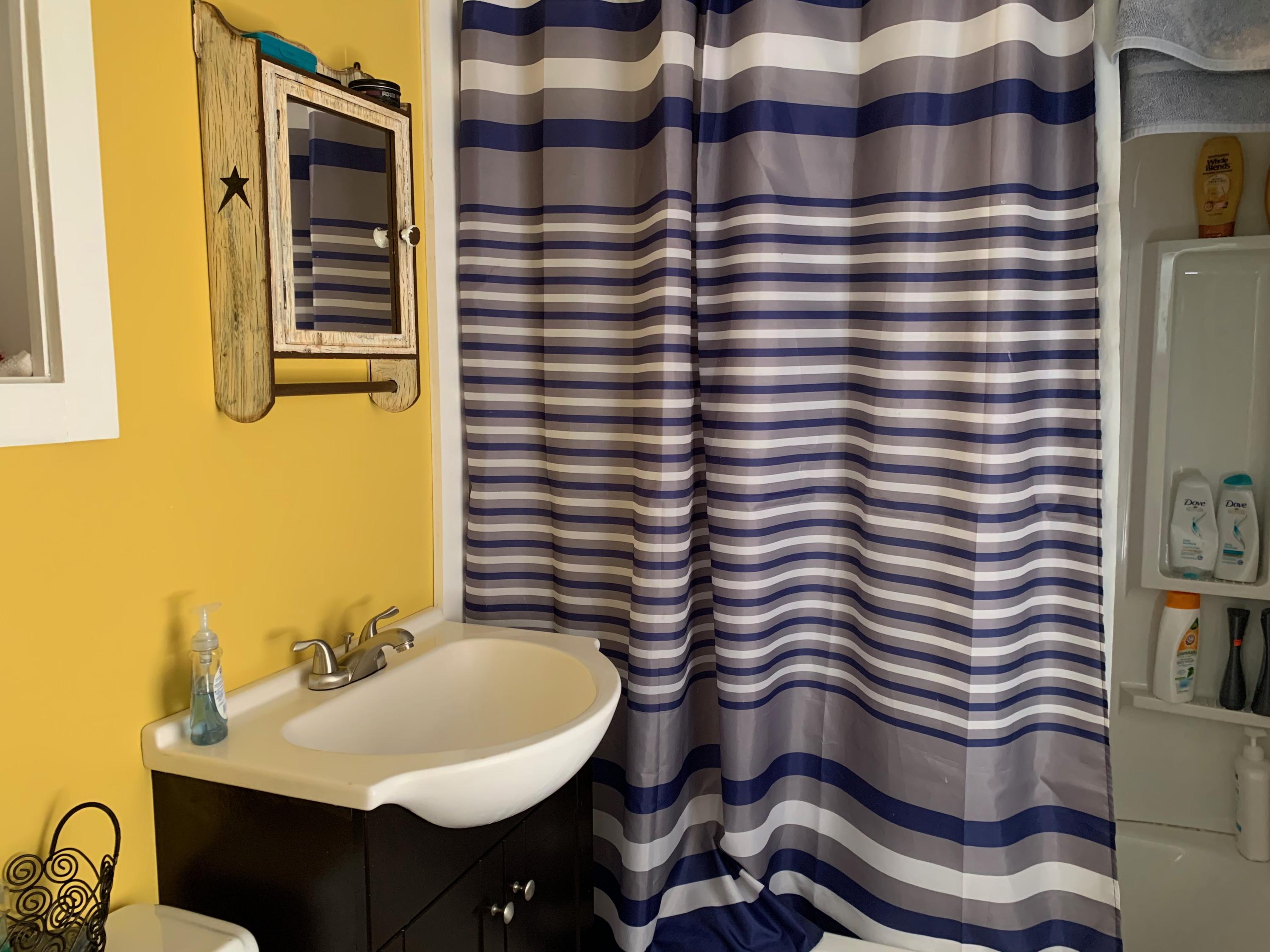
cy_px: 476
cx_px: 635
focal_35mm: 26
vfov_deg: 53.1
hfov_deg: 67.3
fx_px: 954
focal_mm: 4.25
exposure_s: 1/60
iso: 250
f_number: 1.8
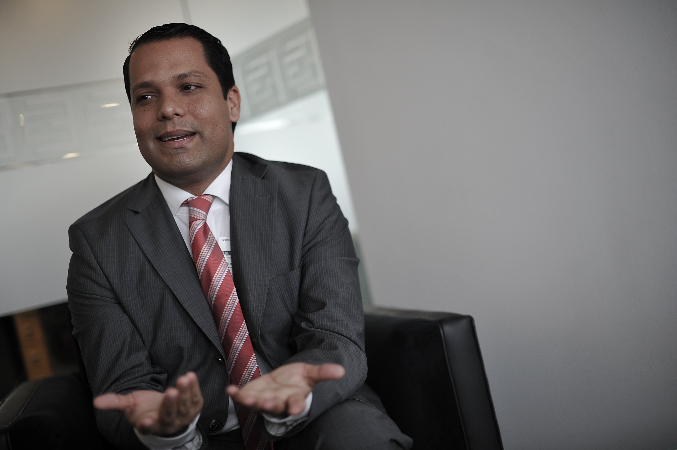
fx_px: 958
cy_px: 222
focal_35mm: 51
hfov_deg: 38.9
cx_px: 334
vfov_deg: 26.4
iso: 500
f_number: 1.8
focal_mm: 50
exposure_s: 1/400
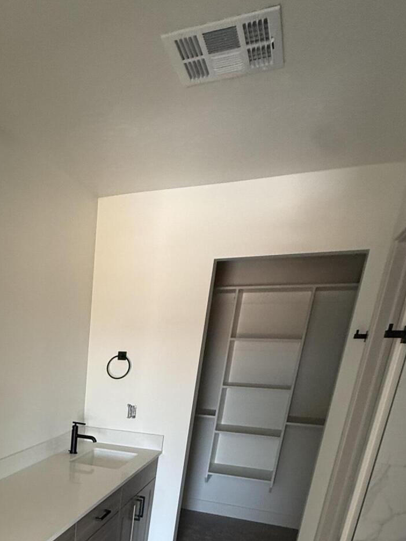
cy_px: 509
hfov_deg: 42.0
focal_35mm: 30
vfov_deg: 51.2
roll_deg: -1.5
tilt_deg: -19.8
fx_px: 469
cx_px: 21
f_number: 2.2
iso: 320
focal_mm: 2.22
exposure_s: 1/79
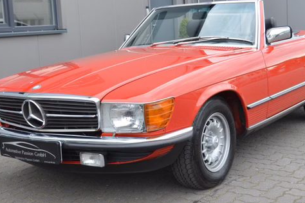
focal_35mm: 59
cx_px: 167
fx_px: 497
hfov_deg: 34.1
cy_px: 100
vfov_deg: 23.1
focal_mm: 29
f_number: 4.5
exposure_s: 1/60
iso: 500
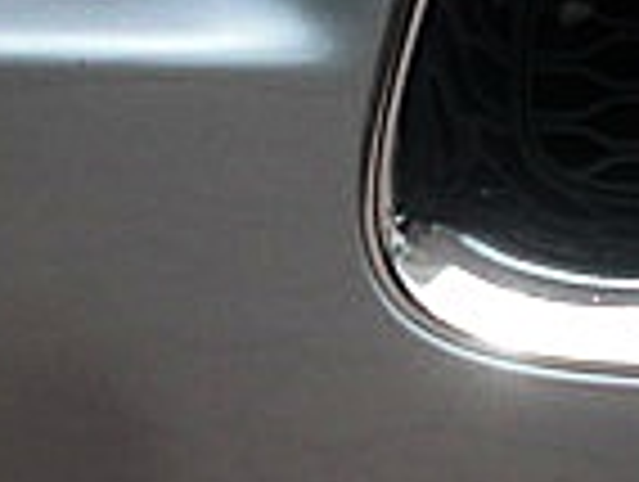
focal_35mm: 162
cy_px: 230
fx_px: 2996
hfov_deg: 12.2
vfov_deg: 9.2
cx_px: 446
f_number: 2.8
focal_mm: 6.3
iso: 50
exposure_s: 1/640
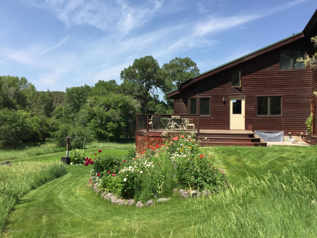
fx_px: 266
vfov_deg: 48.2
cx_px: 158
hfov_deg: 61.7
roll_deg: -0.7
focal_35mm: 29
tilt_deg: +0.0
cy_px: 119
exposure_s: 1/1721
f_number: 2.2
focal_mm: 4.15
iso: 32
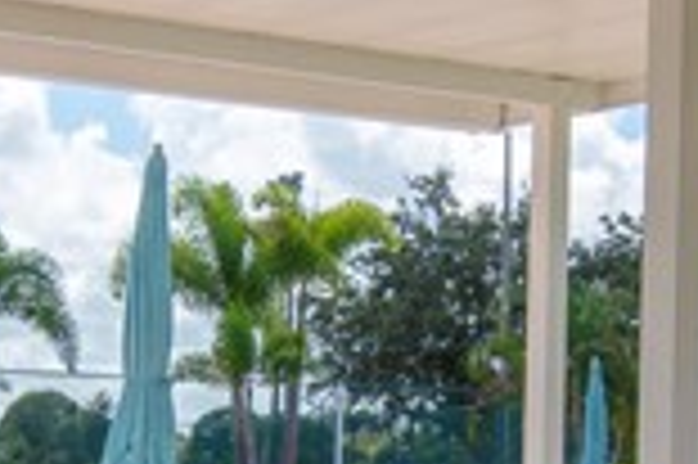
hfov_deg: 15.0
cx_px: 302
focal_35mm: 136
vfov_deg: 9.9
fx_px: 2644
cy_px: 509
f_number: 8
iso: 220
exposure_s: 1/500
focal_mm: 13
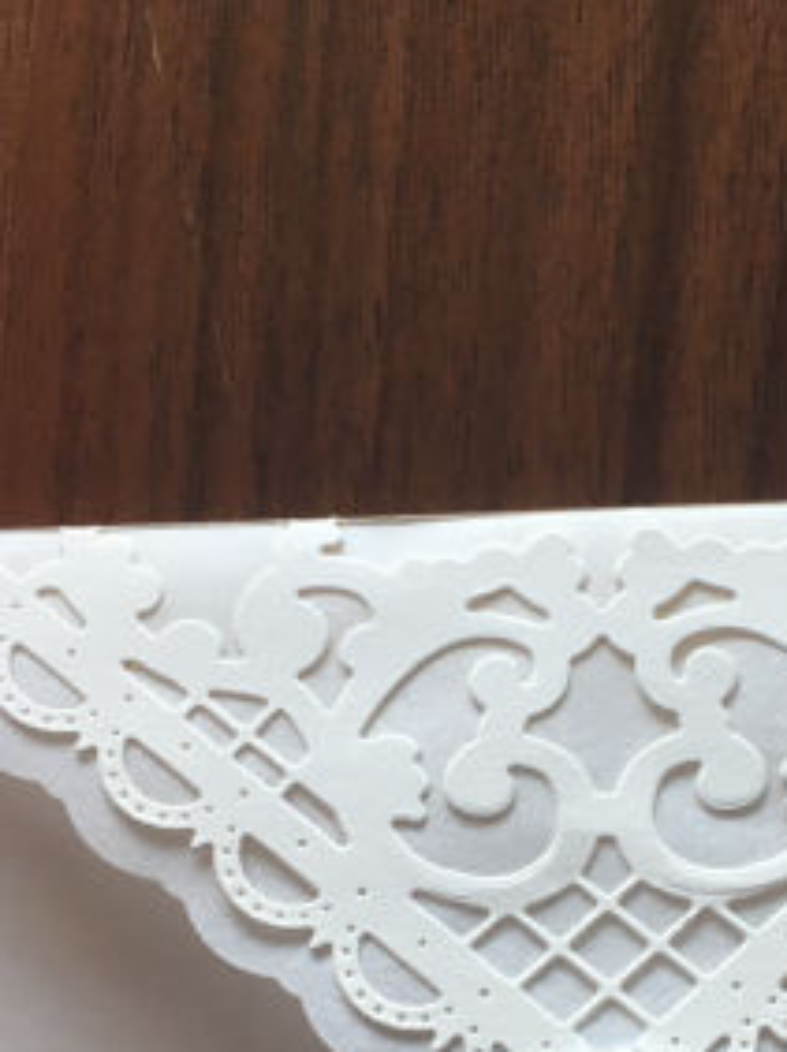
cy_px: 931
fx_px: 1973
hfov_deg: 22.3
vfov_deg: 28.8
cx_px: 614
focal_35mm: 65
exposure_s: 1/33
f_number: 2.2
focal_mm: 4.15
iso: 50
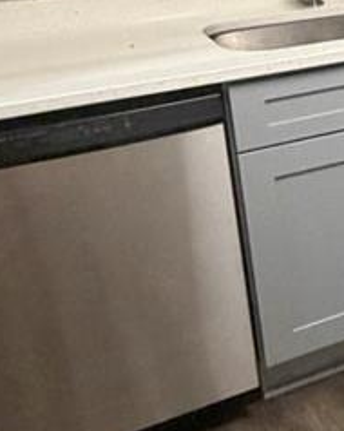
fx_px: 879
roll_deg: -0.5
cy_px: 83
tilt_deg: -17.1
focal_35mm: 69
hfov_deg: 17.6
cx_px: 630
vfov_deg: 27.0
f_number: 2.2
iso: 400
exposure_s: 1/60
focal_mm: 2.22
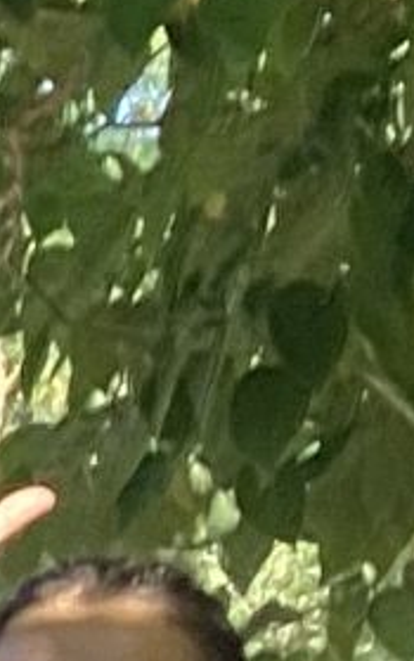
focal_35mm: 301
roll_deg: -1.1
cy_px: 1445
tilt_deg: -3.3
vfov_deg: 6.7
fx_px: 5420
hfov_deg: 3.9
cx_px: -1694
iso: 25
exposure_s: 1/120
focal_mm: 3.3
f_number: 2.4
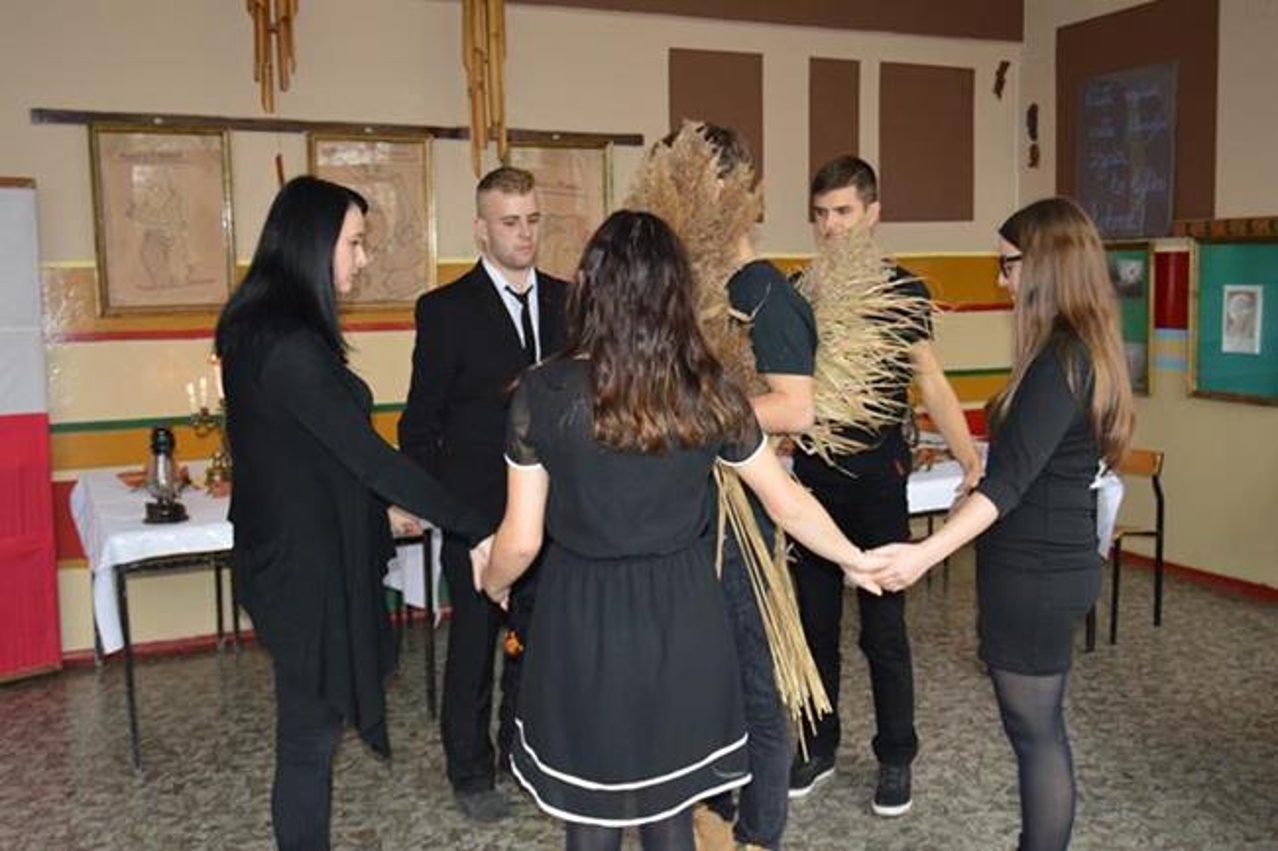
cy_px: 426
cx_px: 639
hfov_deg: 53.1
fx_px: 1278
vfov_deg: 36.9
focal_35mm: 36
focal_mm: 24
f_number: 3.8
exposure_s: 1/60
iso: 640
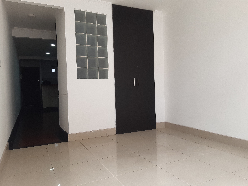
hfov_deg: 67.3
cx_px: 124
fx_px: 186
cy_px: 93
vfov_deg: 53.1
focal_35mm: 26
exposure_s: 1/187
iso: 40
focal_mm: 3.92
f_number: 1.7
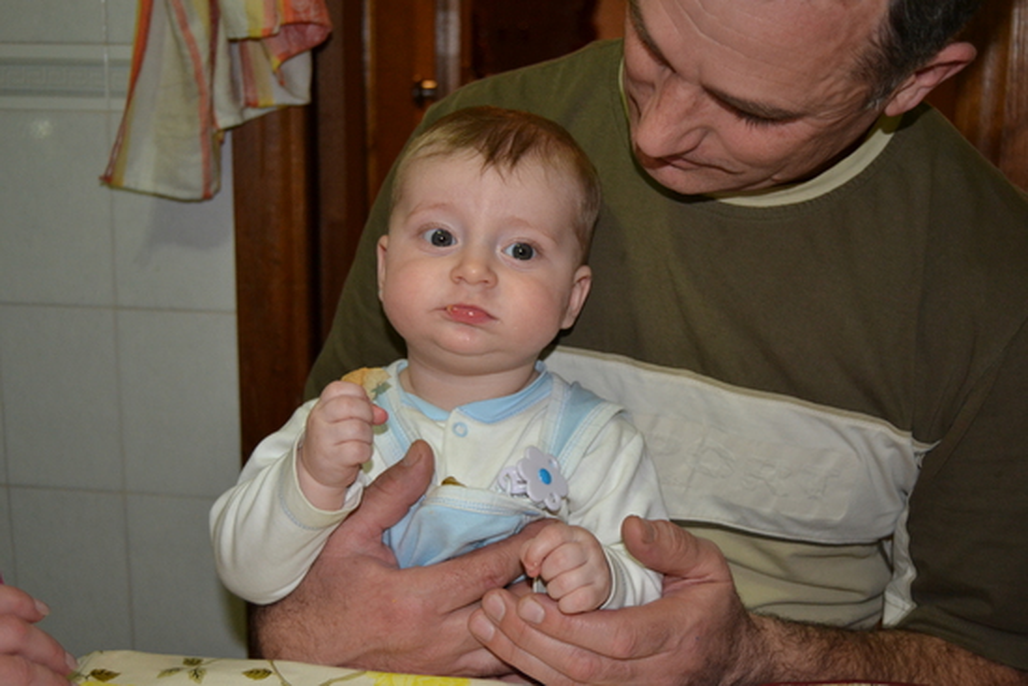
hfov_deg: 42.3
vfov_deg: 29.0
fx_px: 1328
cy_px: 343
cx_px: 514
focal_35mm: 46
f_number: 4.2
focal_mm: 31
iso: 1100
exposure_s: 1/60
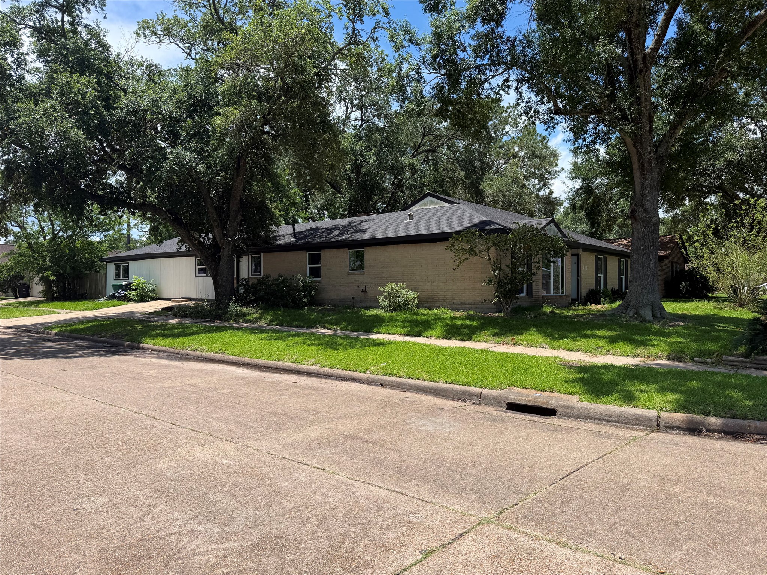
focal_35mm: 24
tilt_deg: +0.4
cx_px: 384
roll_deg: +0.5
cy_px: 288
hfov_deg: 71.6
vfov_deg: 56.8
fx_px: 532
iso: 80
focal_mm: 6.76
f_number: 1.78
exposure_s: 1/3425
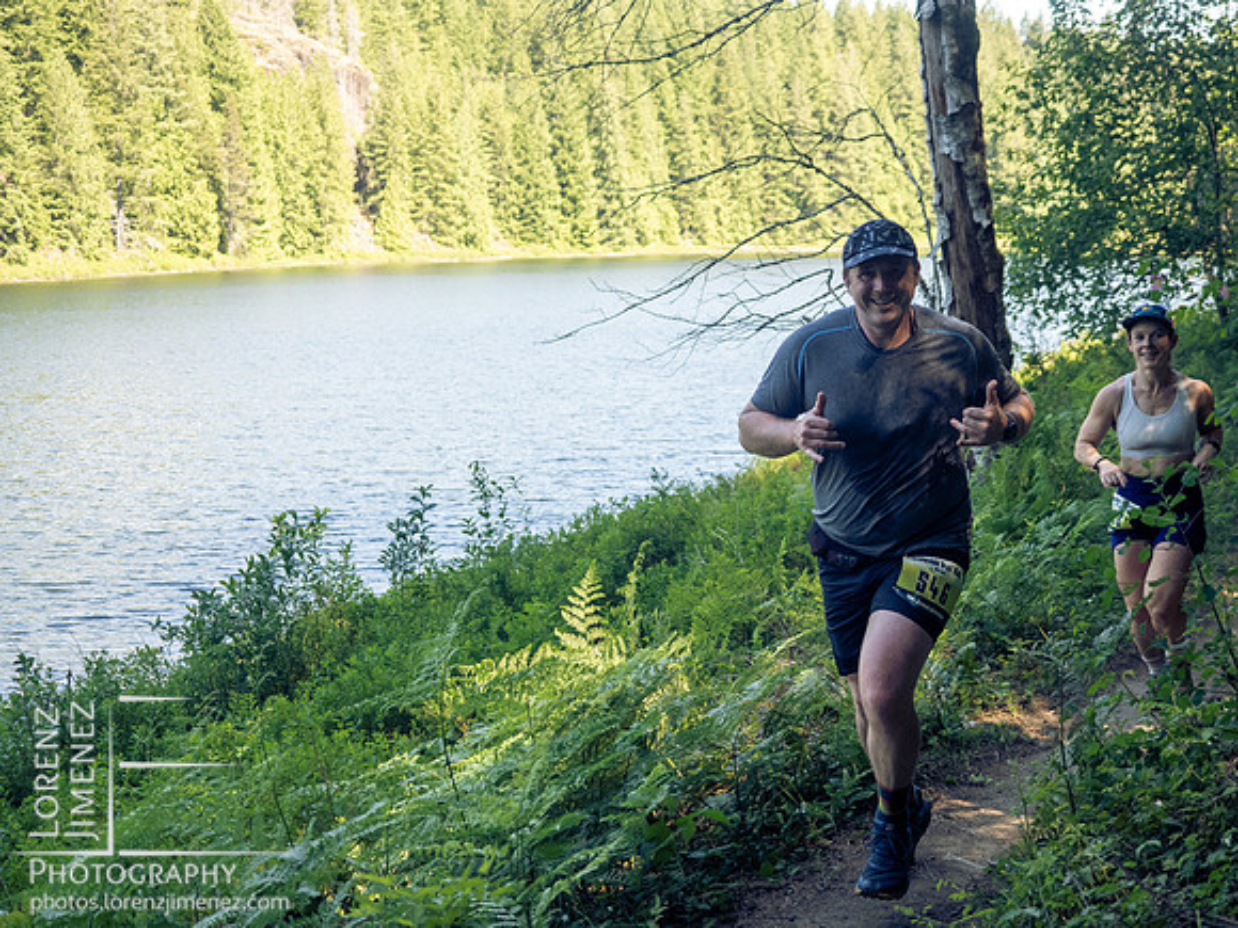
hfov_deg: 33.2
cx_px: 619
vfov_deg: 25.2
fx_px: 2074
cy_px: 464
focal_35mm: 58
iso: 1000
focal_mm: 29
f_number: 2.8
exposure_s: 1/1000
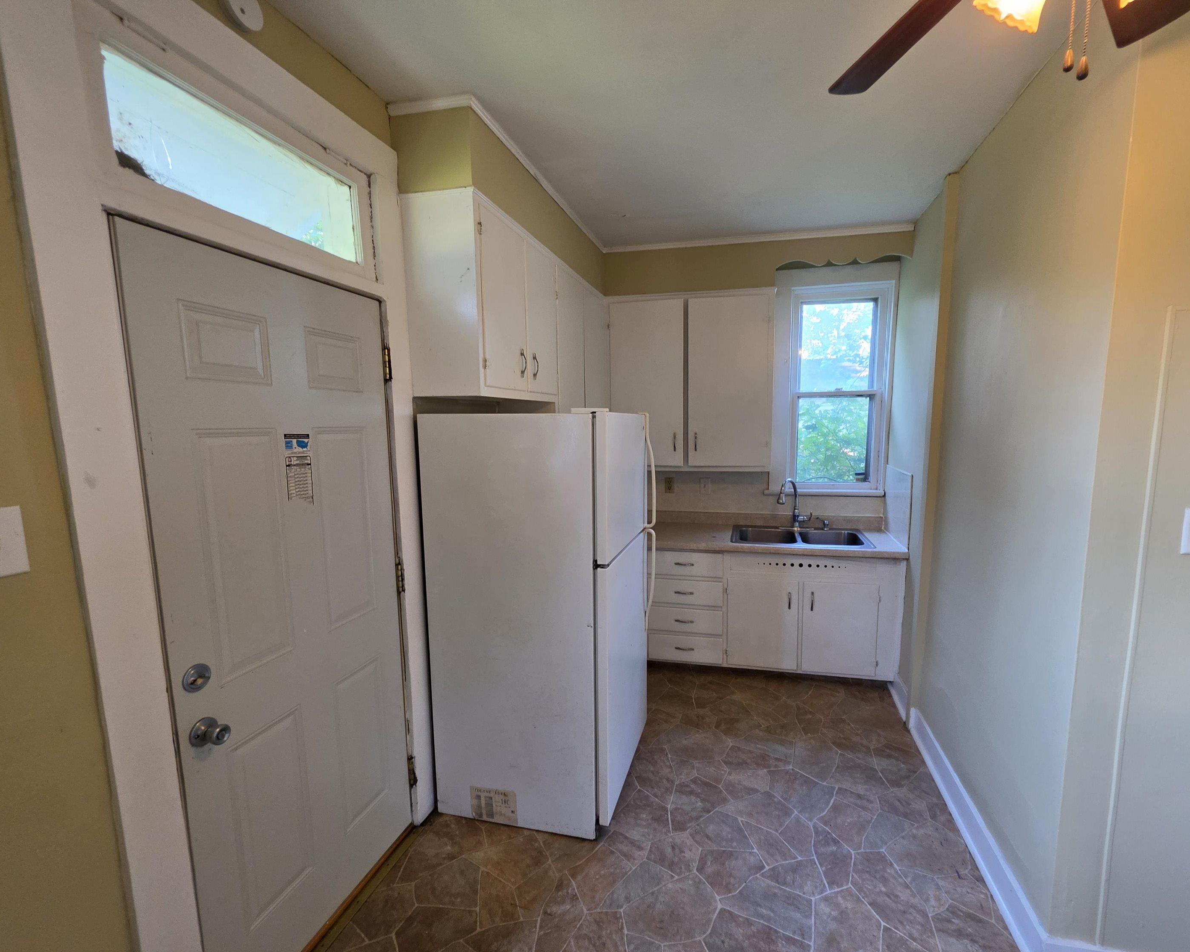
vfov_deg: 88.0
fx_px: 493
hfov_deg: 100.6
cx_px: 635
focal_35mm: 14
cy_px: 491
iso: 160
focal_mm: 2.2
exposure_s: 1/60
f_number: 1.9
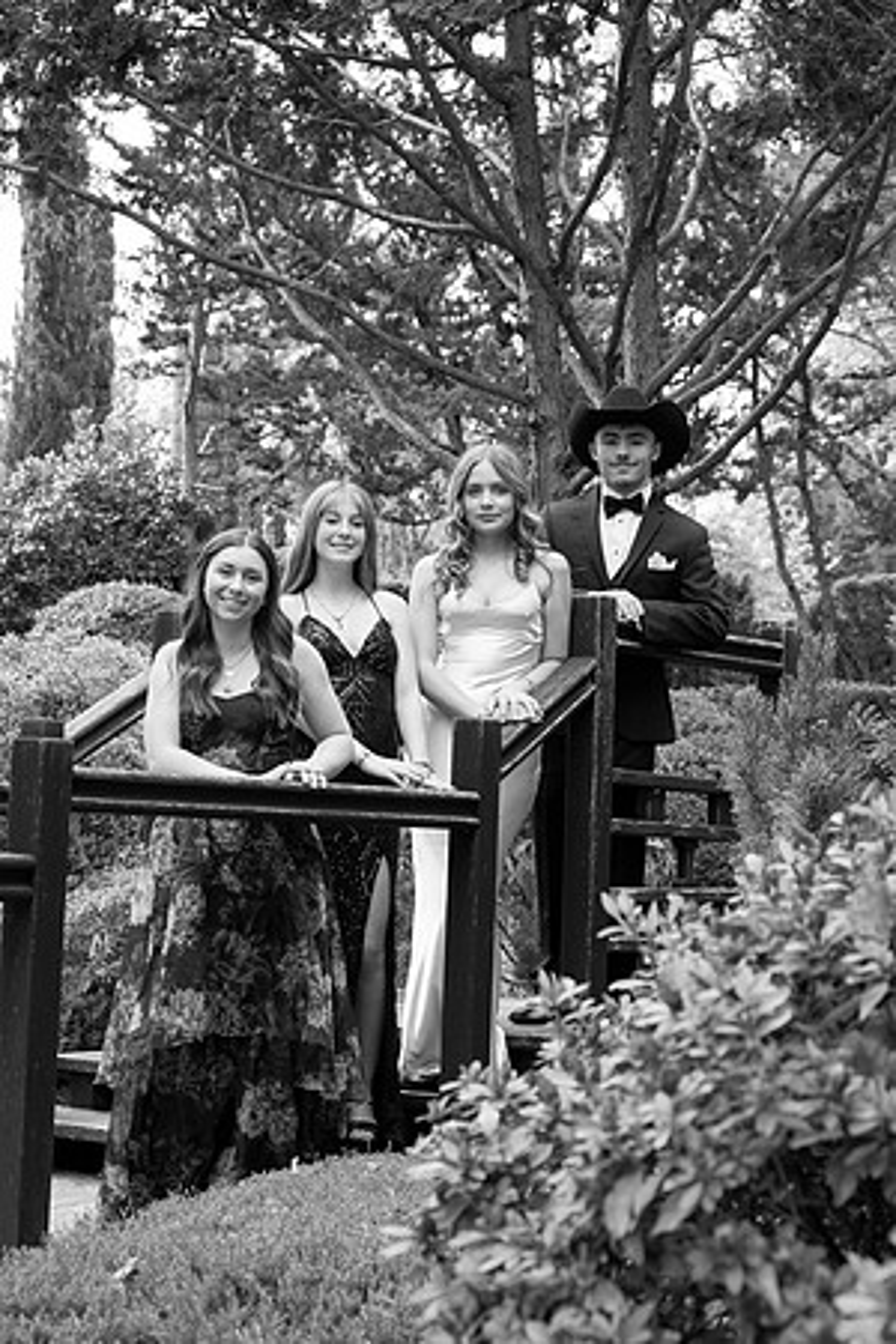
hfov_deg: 21.2
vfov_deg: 31.4
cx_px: 448
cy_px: 672
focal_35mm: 64
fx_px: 2389
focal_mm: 64
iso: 1250
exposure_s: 1/500
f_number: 7.1
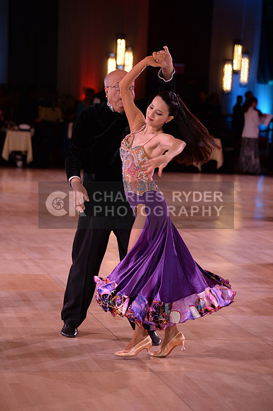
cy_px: 206
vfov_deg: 17.1
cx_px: 136
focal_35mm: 120
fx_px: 1369
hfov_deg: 11.4
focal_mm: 120
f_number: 4
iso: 1600
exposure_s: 1/250
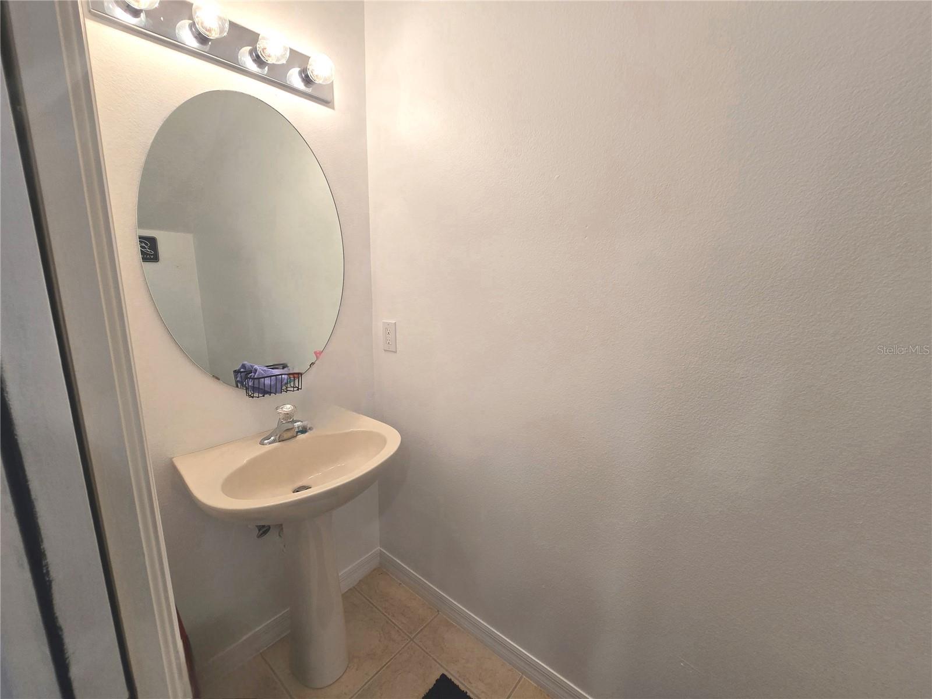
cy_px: 350
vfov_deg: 89.9
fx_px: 350
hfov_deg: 106.2
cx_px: 466
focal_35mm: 13
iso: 50
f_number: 2.2
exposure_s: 1/60.2
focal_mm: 2.2
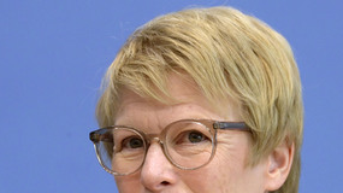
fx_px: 3009
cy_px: 171
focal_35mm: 331
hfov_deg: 6.5
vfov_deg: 3.7
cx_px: 184
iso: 3200
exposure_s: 1/640
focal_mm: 200
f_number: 6.3
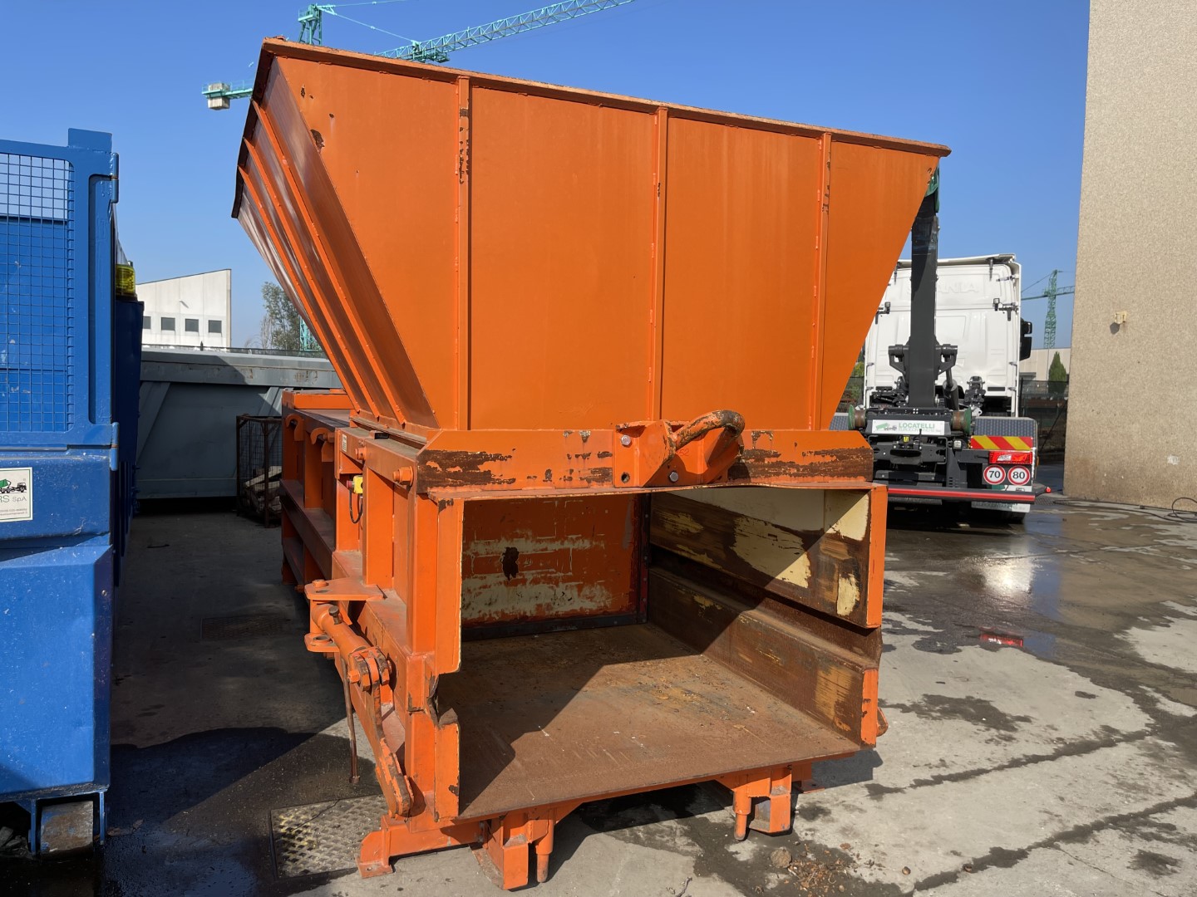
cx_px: 598
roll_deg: -1.6
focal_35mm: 25
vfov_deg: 54.9
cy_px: 448
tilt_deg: -3.7
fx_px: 864
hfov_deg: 69.4
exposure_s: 1/2786
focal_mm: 5.1
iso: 32
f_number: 1.6
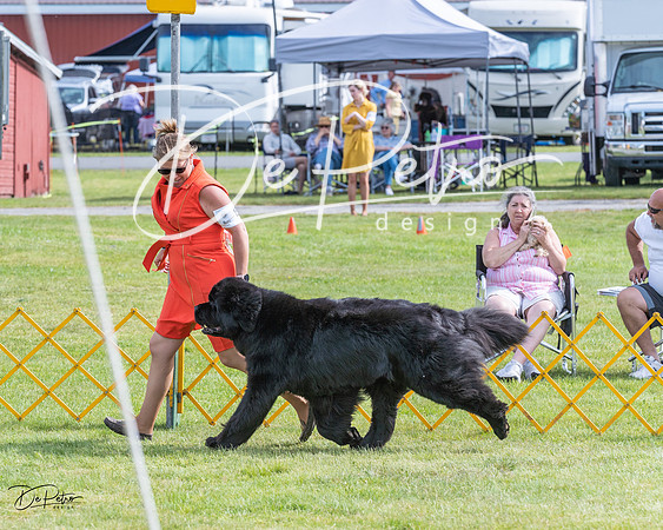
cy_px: 269
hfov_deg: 11.5
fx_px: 3286
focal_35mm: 168
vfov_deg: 9.2
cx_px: 310
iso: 400
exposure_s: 1/1250
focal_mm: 138
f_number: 5.6
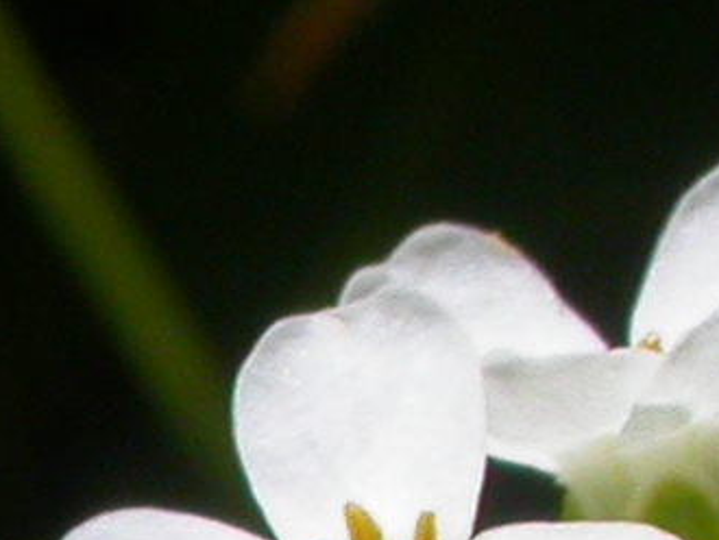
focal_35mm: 537
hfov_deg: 3.6
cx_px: -1033
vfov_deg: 2.7
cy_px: 1448
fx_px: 11162
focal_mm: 16.2
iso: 100
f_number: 8.9
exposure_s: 1/385
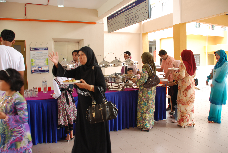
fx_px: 171
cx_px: 114
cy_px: 76
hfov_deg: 67.3
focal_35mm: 27
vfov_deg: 48.1
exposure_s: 1/30
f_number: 3.5
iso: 200
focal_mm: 18
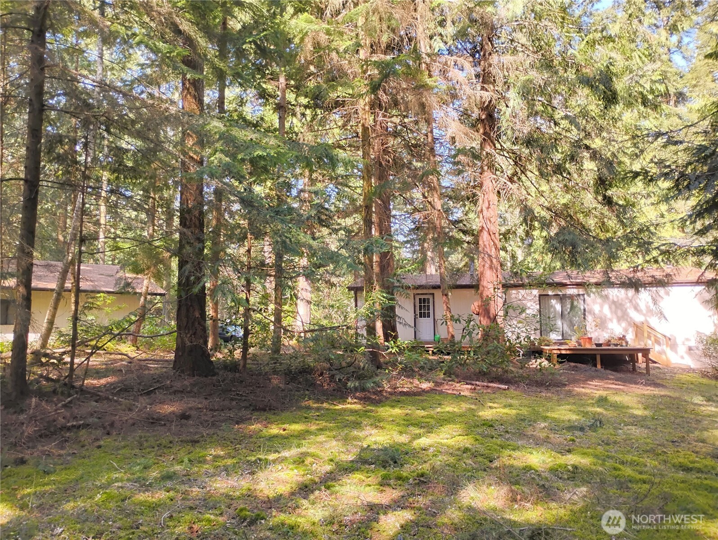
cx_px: 359
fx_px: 581
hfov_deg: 63.4
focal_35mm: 28
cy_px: 270
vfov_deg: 49.8
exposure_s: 1/120
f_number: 1.8
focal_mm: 4.26
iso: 400
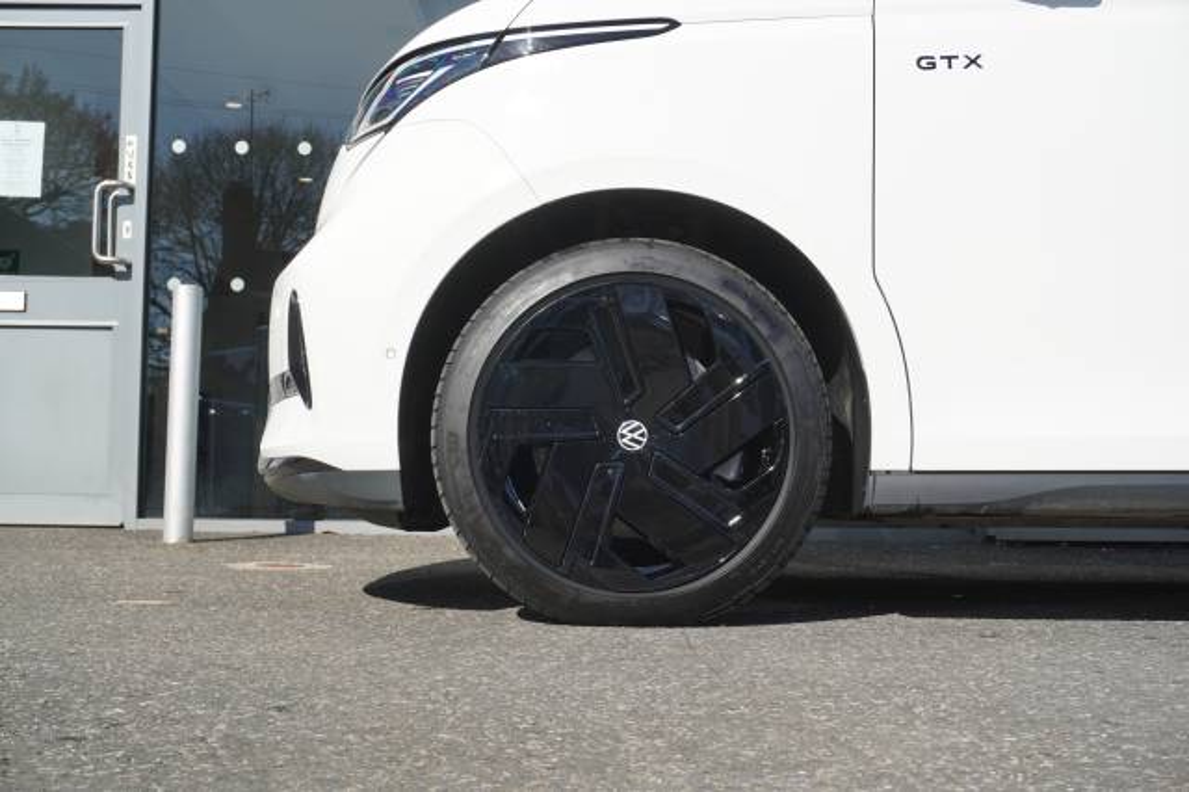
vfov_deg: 28.9
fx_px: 1535
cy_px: 396
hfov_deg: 42.3
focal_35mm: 46
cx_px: 594
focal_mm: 31
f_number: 8
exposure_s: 1/160
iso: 100
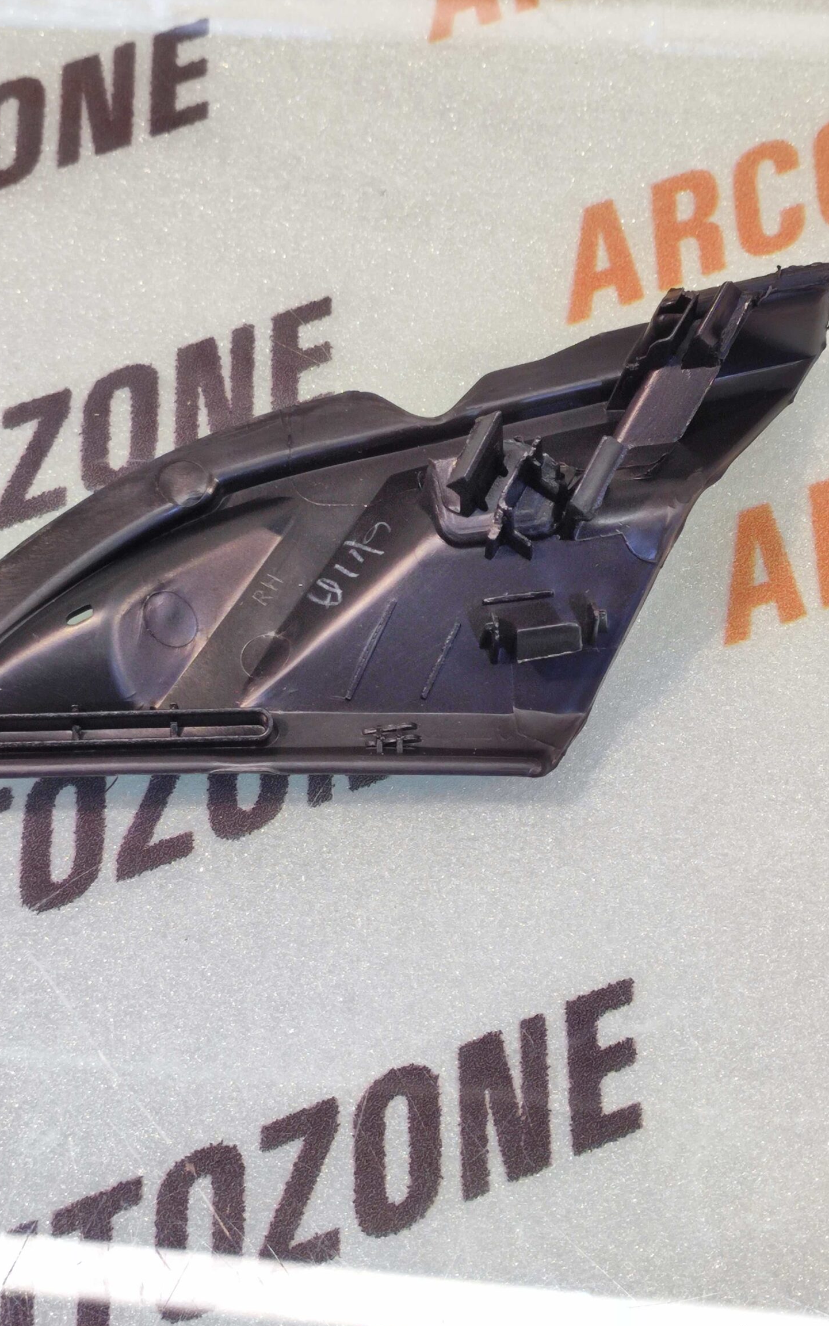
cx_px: 416
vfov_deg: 84.9
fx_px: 723
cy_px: 616
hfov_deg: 59.7
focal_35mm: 20
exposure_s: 1/33
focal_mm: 4.74
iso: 169
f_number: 1.79
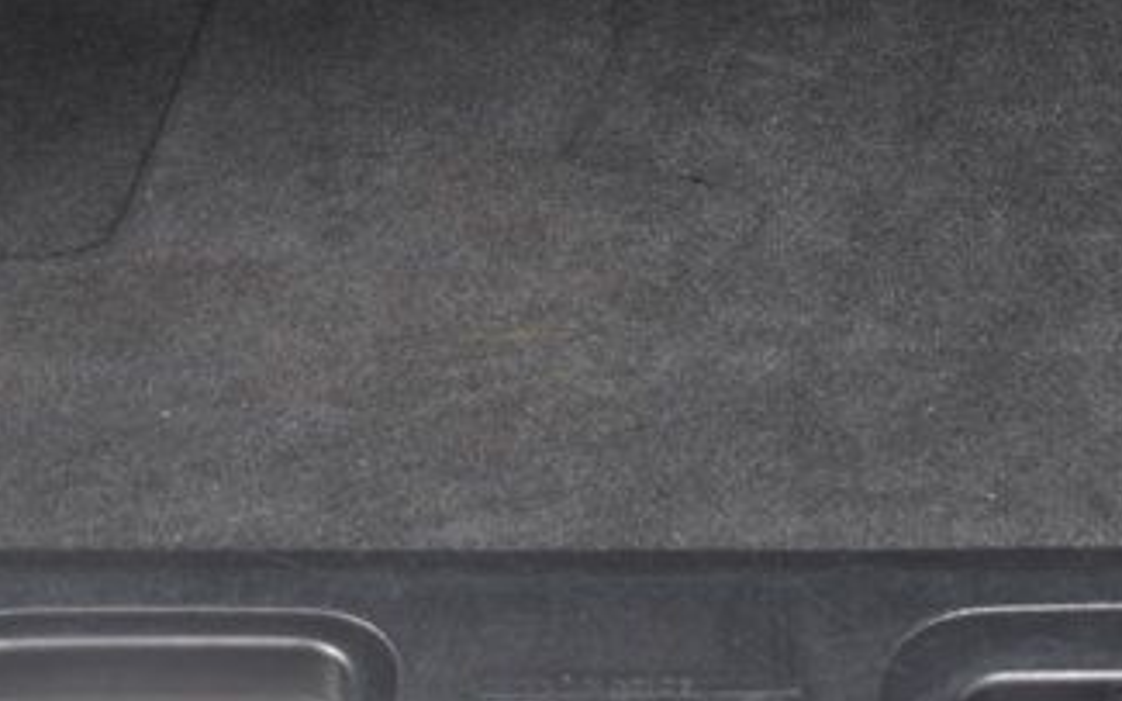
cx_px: 956
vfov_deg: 11.7
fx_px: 3332
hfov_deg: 18.9
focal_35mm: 109
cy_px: -211
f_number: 3.8
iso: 100
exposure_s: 1/160
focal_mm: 23
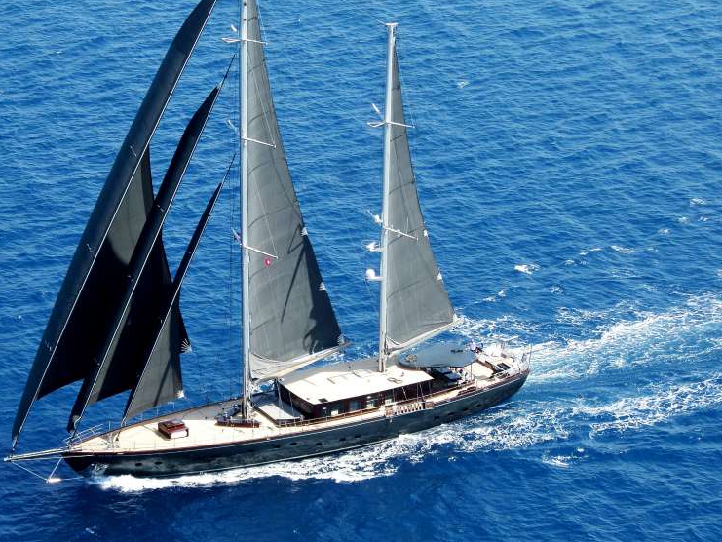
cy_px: 283
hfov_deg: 14.6
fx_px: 2816
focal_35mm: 135
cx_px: 281
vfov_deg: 11.0
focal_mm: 17.9
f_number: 5.4
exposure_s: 1/250
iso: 80
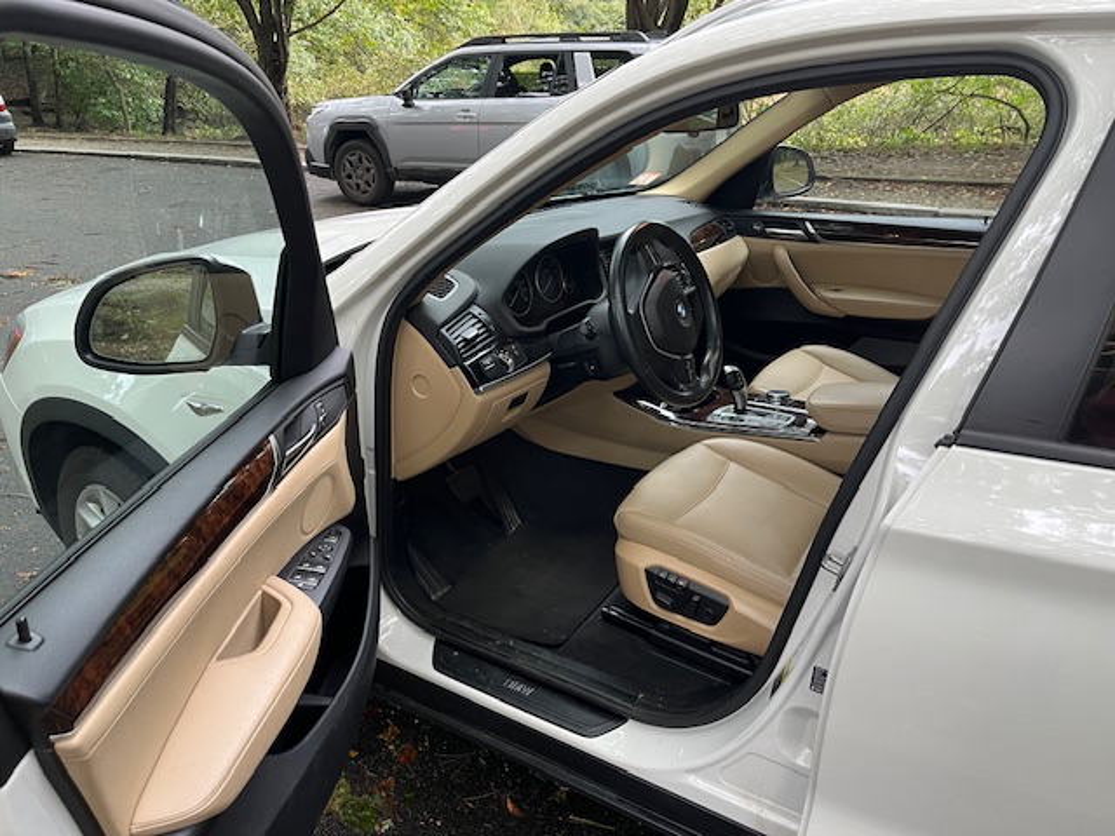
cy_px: 418
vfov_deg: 53.1
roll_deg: +1.0
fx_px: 837
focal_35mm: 26
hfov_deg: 67.3
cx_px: 558
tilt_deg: -22.9
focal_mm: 5.1
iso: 125
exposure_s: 1/88
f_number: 1.6
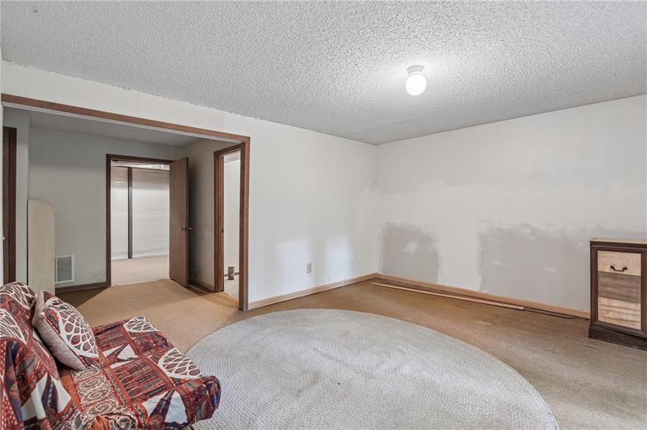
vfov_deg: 73.7
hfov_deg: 96.8
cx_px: 324
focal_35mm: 16
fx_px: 287
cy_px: 215
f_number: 8
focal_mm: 16
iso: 400
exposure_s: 1/1.67
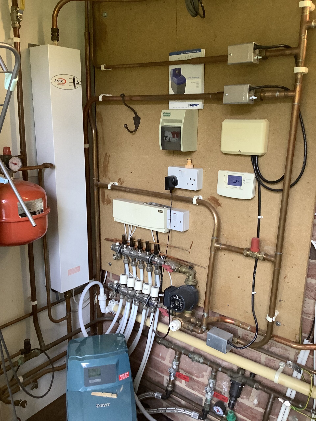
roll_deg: +0.2
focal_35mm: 31
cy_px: 210
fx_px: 377
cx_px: 158
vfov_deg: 58.4
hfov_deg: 45.4
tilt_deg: -13.6
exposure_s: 1/50
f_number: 2.4
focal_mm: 3.3
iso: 125
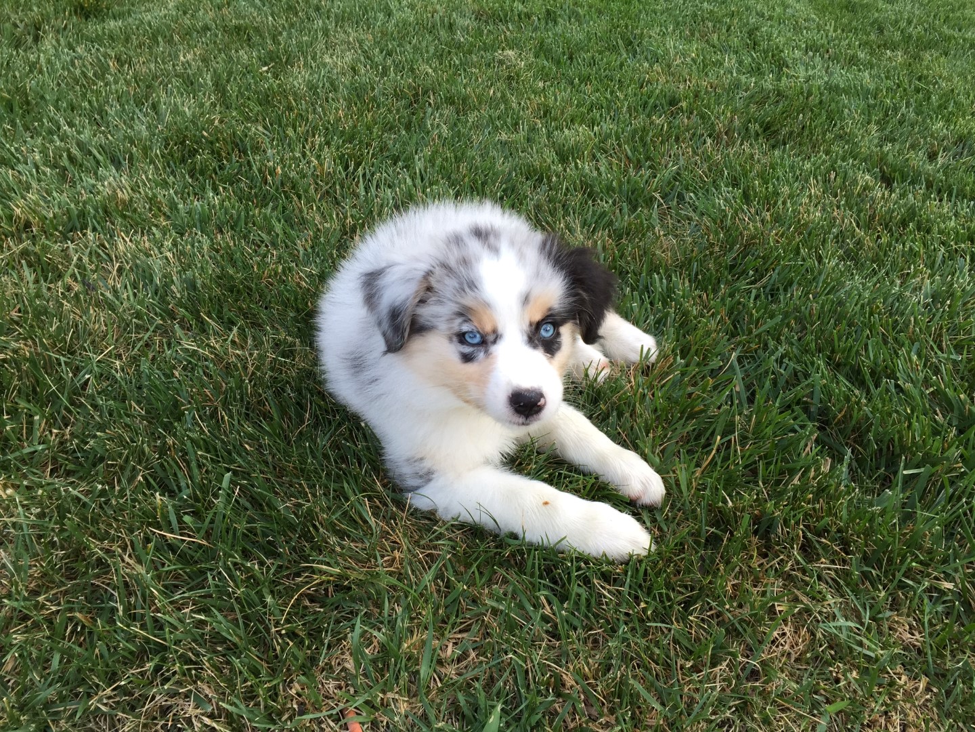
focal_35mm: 29
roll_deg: -1.1
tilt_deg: -32.7
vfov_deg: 48.2
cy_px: 366
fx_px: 817
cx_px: 488
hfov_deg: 61.7
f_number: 2.2
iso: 40
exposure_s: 1/120
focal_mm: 4.15
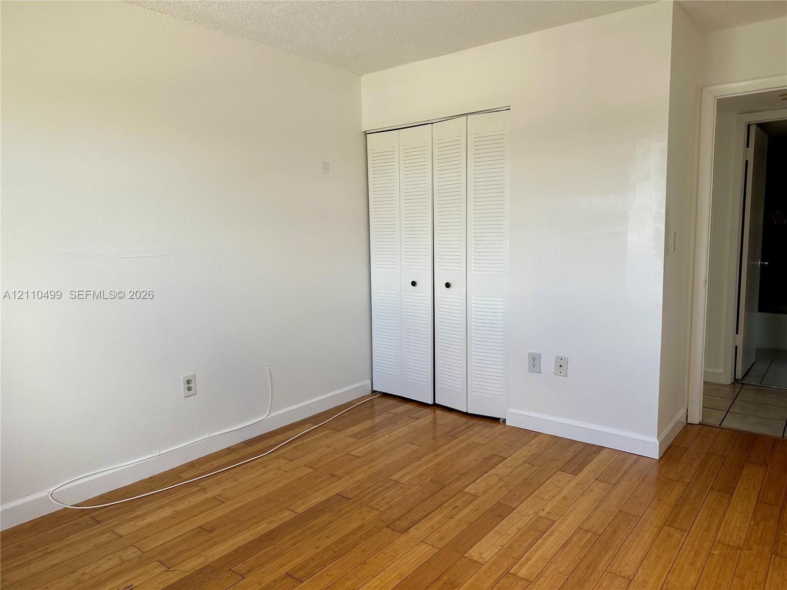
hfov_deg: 71.6
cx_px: 394
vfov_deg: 56.8
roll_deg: +0.9
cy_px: 295
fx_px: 546
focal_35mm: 24
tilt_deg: -5.7
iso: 50
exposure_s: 1/123
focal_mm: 6.86
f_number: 1.78
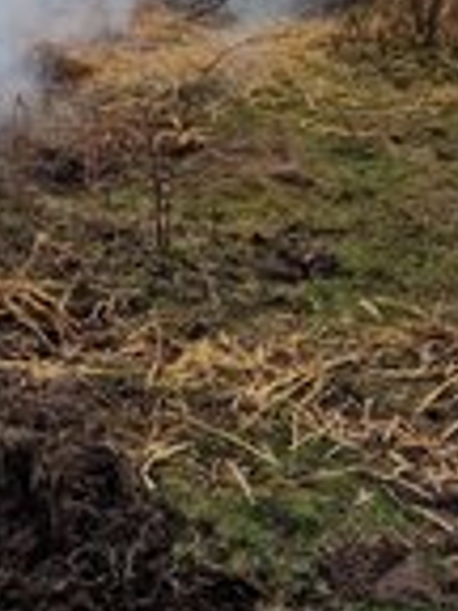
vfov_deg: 26.7
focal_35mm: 64
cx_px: -76
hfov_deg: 21.5
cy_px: -132
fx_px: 1129
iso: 50
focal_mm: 6.4
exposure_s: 1/616
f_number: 1.8
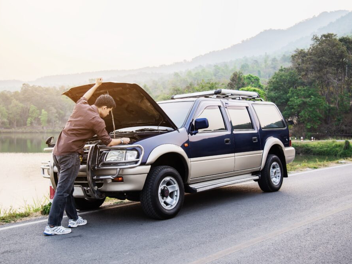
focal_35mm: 42
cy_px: 135
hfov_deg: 44.8
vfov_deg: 34.3
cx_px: 180
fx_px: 427
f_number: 4
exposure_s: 1/160
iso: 200
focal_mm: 38
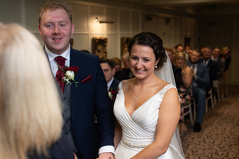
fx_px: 279
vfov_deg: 31.8
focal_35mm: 42
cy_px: 65
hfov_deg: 46.2
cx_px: 142
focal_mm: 35
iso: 320
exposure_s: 1/100
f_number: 3.2
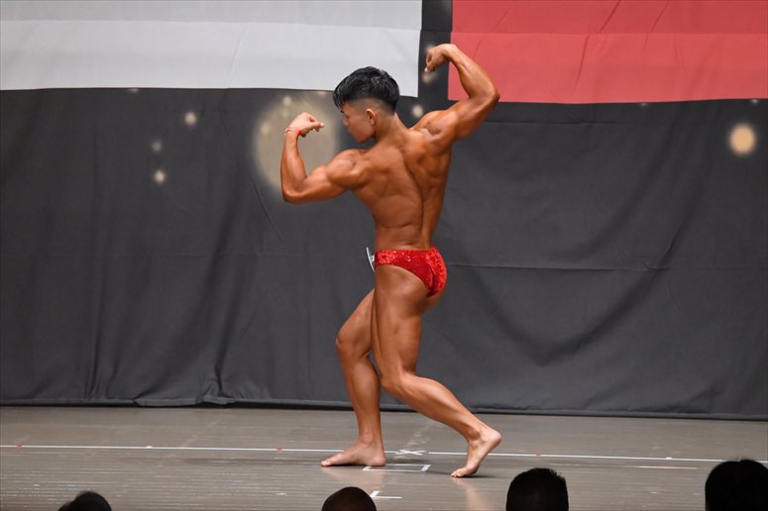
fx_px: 4798
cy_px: 256
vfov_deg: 6.1
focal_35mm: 225
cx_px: 384
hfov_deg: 9.2
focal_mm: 150
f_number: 5.6
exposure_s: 1/400
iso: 6400
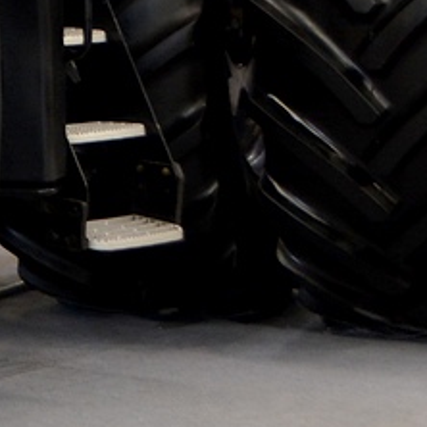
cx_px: -431
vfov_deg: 9.5
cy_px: -203
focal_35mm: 179
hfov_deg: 9.2
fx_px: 2498
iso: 400
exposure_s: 1/80
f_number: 3.8
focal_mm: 26
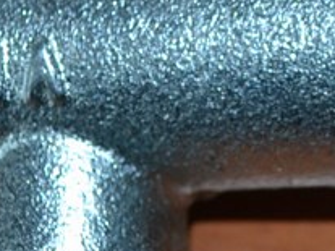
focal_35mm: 233
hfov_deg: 8.4
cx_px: 481
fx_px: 2250
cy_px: 16
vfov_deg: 6.4
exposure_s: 1/60
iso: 220
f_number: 4.5
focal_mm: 29
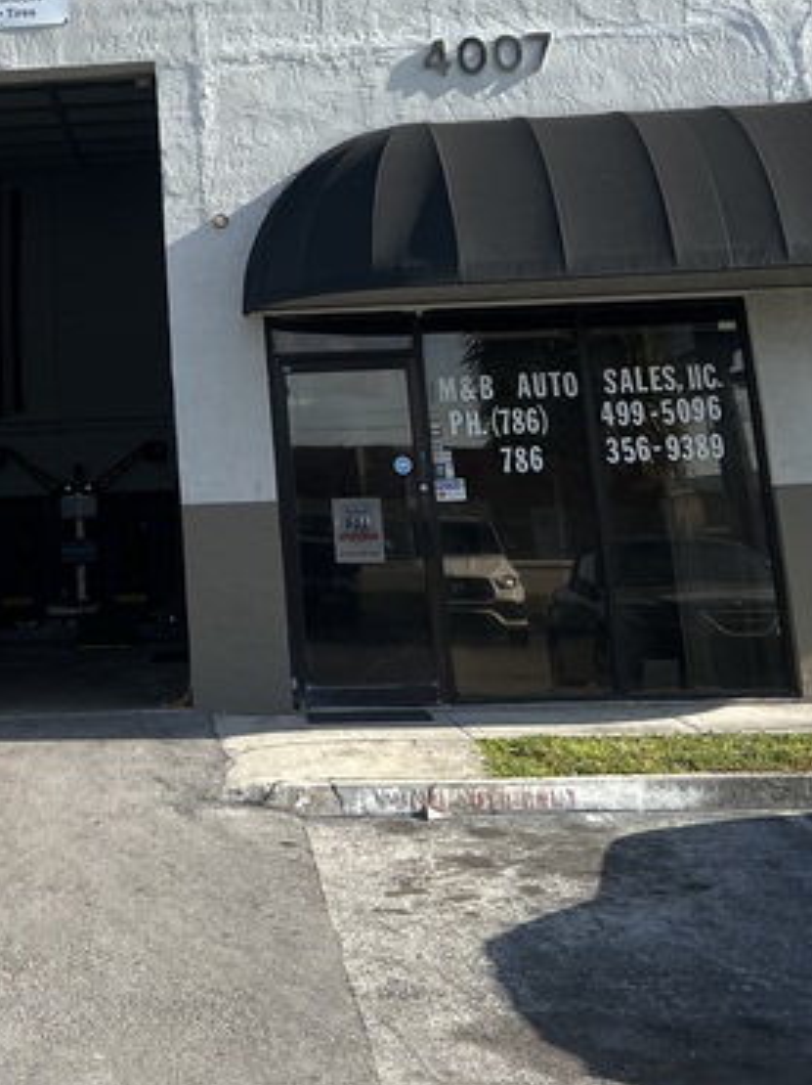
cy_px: 123
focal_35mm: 54
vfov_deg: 33.8
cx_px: 62
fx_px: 1691
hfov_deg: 26.0
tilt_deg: +13.8
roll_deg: +1.9
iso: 50
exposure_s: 1/2762
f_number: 1.5
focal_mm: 5.7
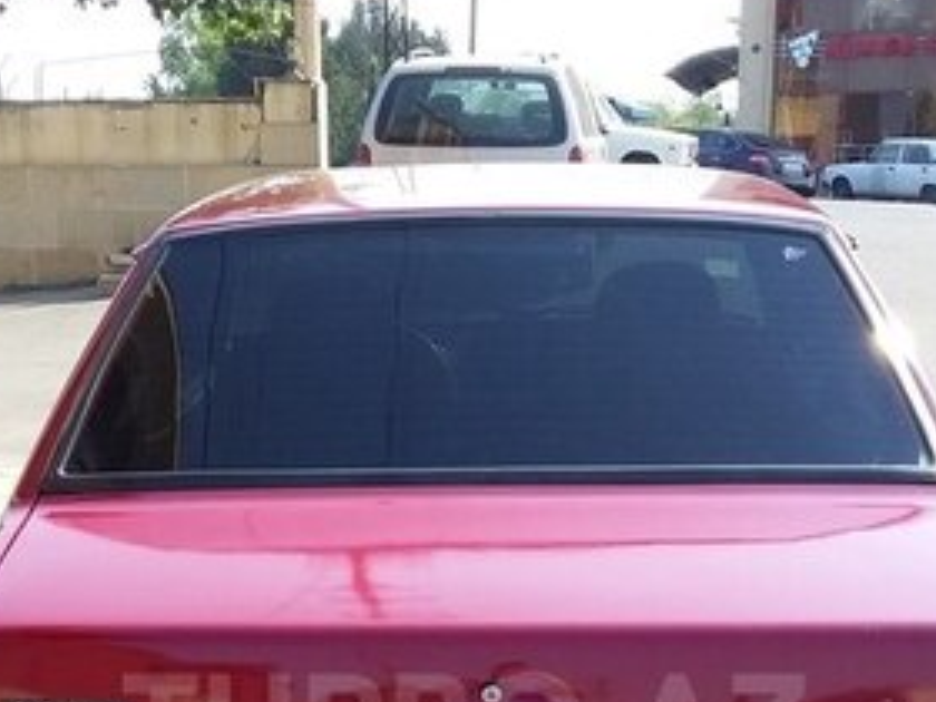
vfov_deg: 19.5
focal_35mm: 73
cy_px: 724
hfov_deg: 26.7
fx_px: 1974
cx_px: 465
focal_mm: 3.3
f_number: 2.2
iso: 40
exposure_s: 1/516
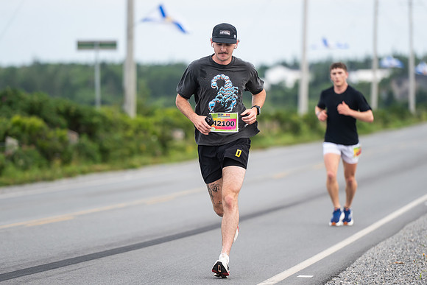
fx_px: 2994
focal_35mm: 252
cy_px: 149
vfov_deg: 5.4
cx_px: 206
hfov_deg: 8.2
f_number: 4
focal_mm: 200
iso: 500
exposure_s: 1/800
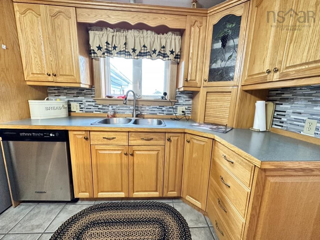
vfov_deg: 85.7
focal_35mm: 14
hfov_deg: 102.0
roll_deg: -1.9
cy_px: 120
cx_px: 160
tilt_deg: -10.5
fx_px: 129
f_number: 2.2
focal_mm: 2.22
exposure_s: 1/60
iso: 320
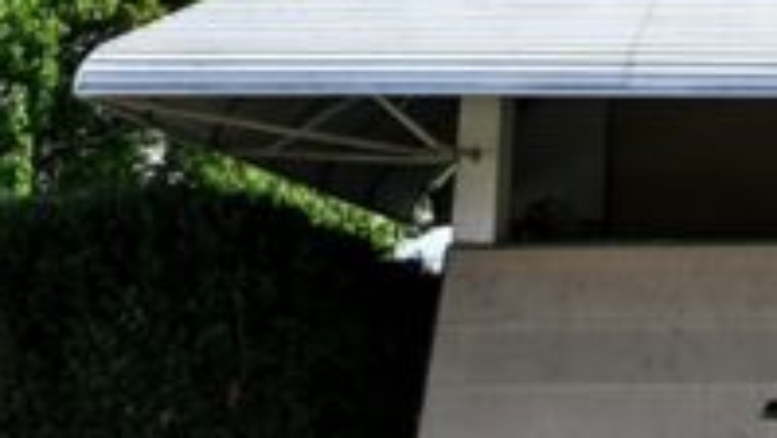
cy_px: 197
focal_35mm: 98
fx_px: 2020
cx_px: 1246
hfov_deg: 18.6
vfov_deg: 12.4
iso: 100
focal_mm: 15.5
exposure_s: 1/125
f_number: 8
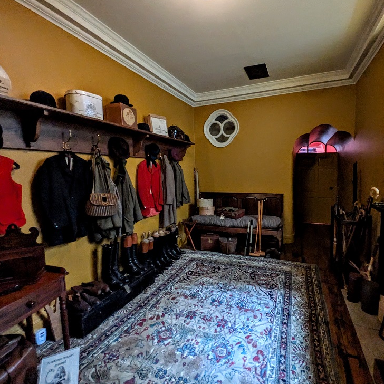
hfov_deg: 83.2
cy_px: 187
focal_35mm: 17
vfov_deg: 84.0
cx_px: 225
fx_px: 213
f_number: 2.2
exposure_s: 1/20
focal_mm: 1.83
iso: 971
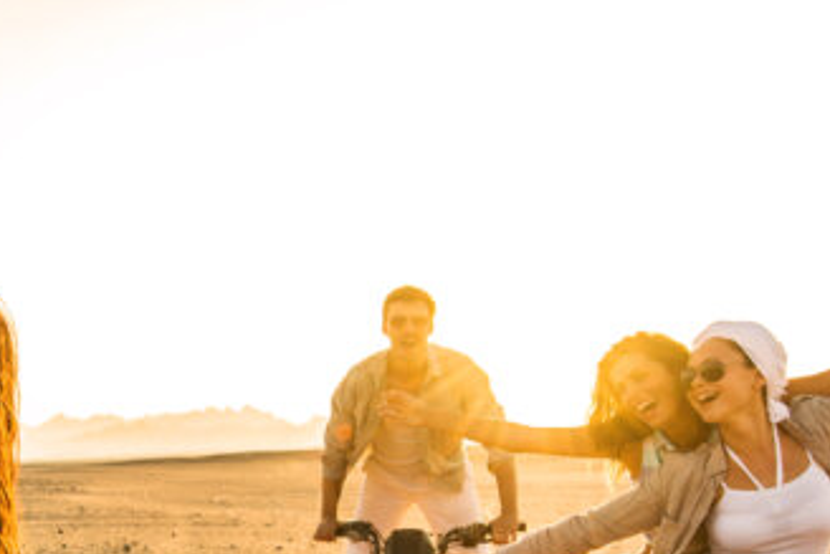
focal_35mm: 50
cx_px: 225
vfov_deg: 26.0
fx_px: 1153
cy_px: 517
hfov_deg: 38.7
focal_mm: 16
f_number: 5.6
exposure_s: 1/250
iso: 160
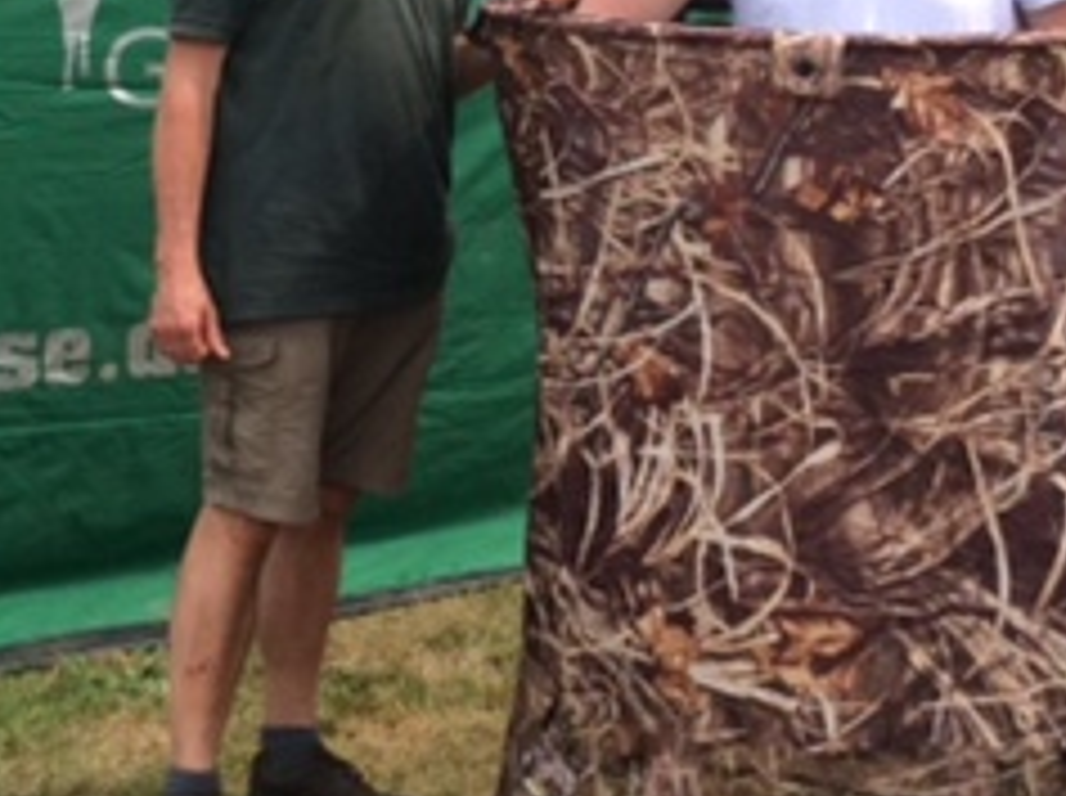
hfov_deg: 22.0
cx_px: 391
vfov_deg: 16.3
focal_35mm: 89
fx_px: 2737
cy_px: 72
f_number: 2.4
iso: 32
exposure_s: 1/907
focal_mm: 3.3
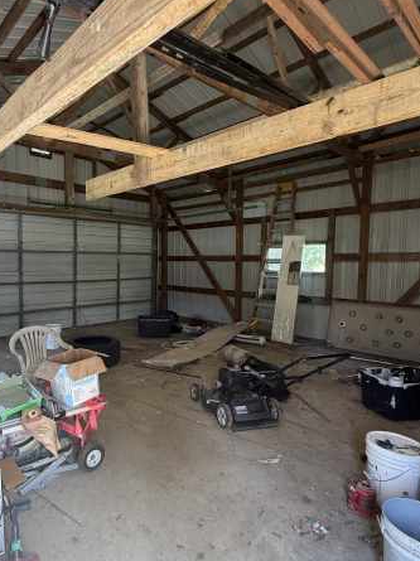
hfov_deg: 61.8
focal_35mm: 21
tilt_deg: -3.6
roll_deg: -0.5
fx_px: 340
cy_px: 286
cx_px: 139
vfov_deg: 79.0
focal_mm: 2.22
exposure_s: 1/62
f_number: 2.2
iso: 320
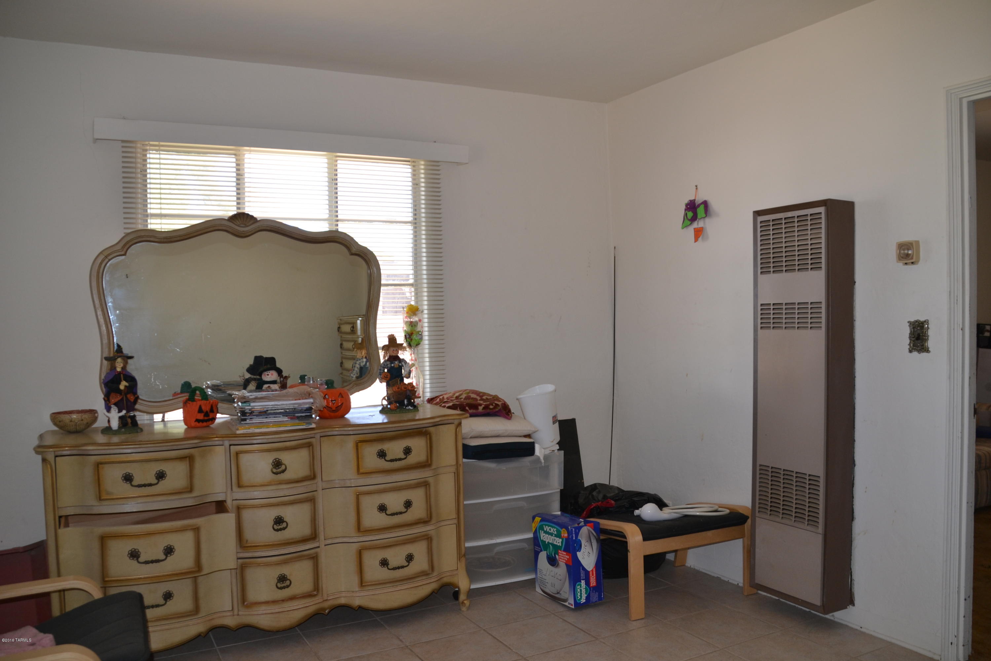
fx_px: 826
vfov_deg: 43.6
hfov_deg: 61.9
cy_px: 330
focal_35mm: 30
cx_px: 496
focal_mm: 20
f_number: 4
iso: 220
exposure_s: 1/125
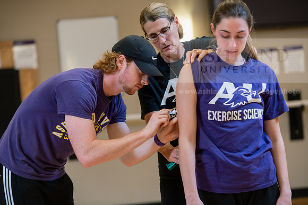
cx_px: 154
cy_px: 102
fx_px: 1027
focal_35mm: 120
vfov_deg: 11.4
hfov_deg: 17.1
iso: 500
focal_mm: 120
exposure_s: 1/160
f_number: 3.2
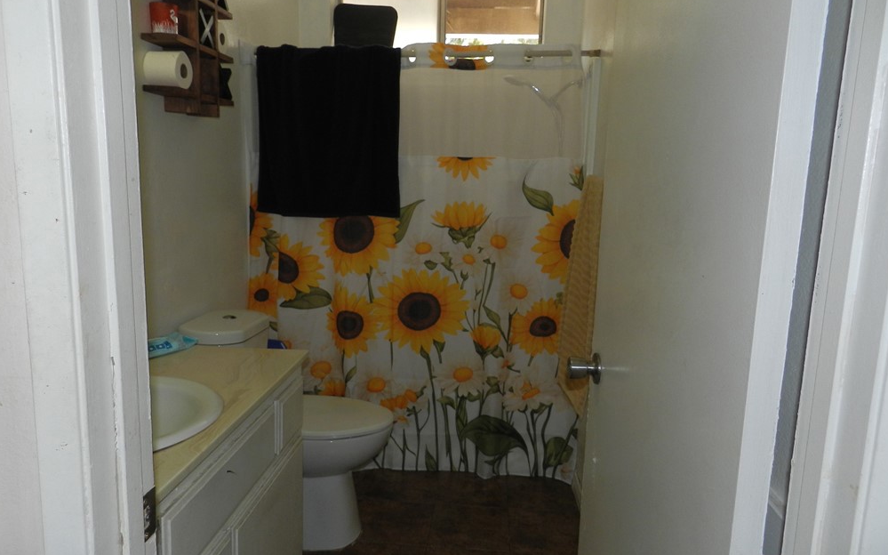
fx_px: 605
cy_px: 273
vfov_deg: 49.3
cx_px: 444
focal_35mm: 25
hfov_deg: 72.6
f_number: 3.4
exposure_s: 1/30
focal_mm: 4
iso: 200
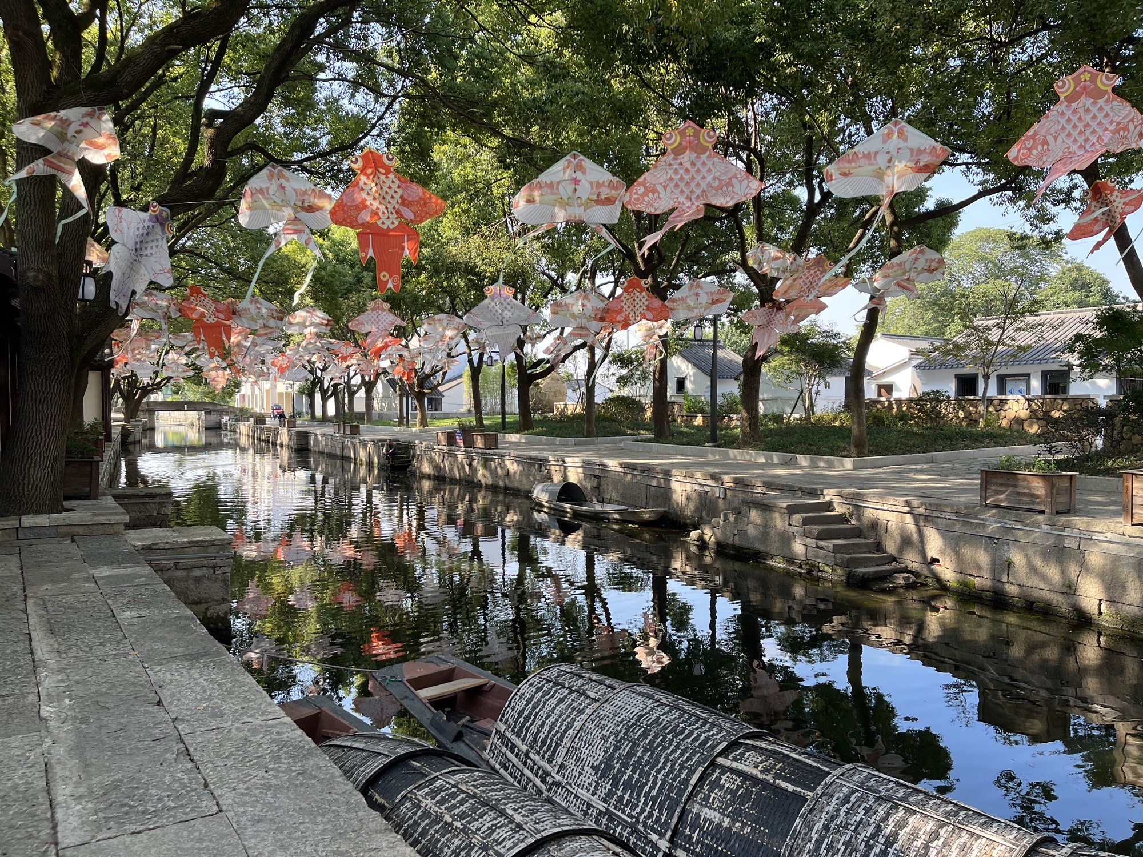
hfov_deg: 67.3
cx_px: 572
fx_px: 859
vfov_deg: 53.1
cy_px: 428
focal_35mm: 26
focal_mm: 5.1
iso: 50
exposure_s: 1/443
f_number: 1.6
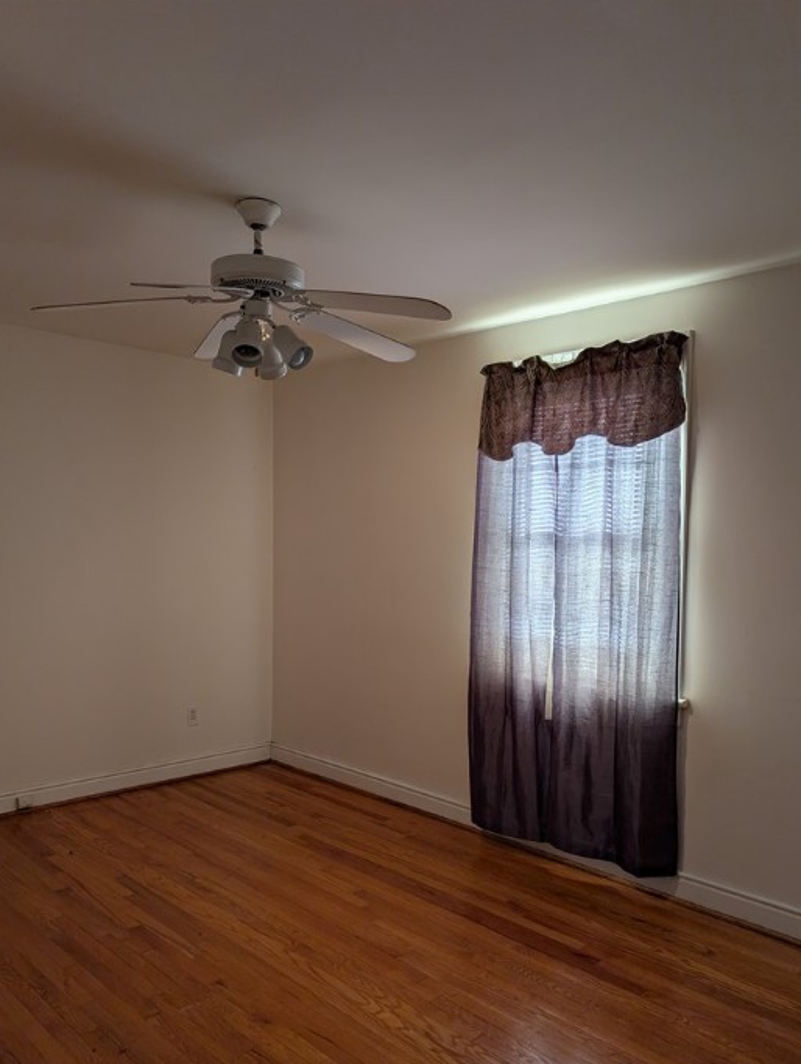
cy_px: 589
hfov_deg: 51.4
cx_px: 415
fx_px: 831
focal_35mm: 27
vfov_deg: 65.1
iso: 22
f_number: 1.68
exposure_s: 1/187
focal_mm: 6.9
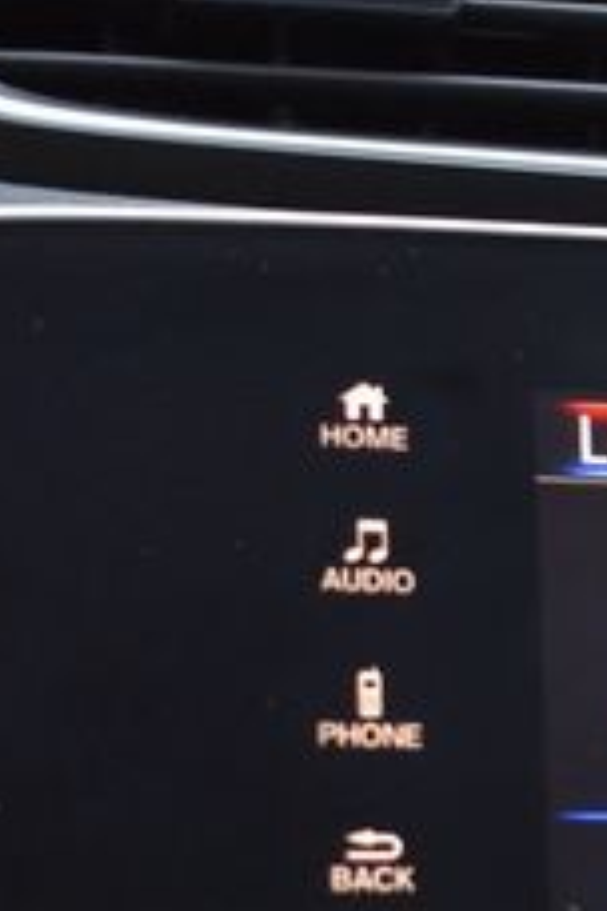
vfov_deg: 15.6
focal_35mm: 130
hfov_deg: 10.0
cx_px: 1034
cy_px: 717
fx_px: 3298
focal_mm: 31
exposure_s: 1/125
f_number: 4.2
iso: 1000
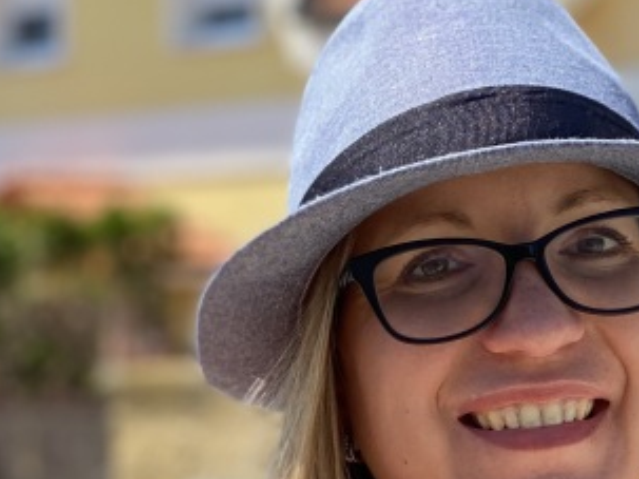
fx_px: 2030
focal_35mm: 110
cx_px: 428
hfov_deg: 17.8
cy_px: 228
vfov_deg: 13.5
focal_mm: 6
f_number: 2
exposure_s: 1/623
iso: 20
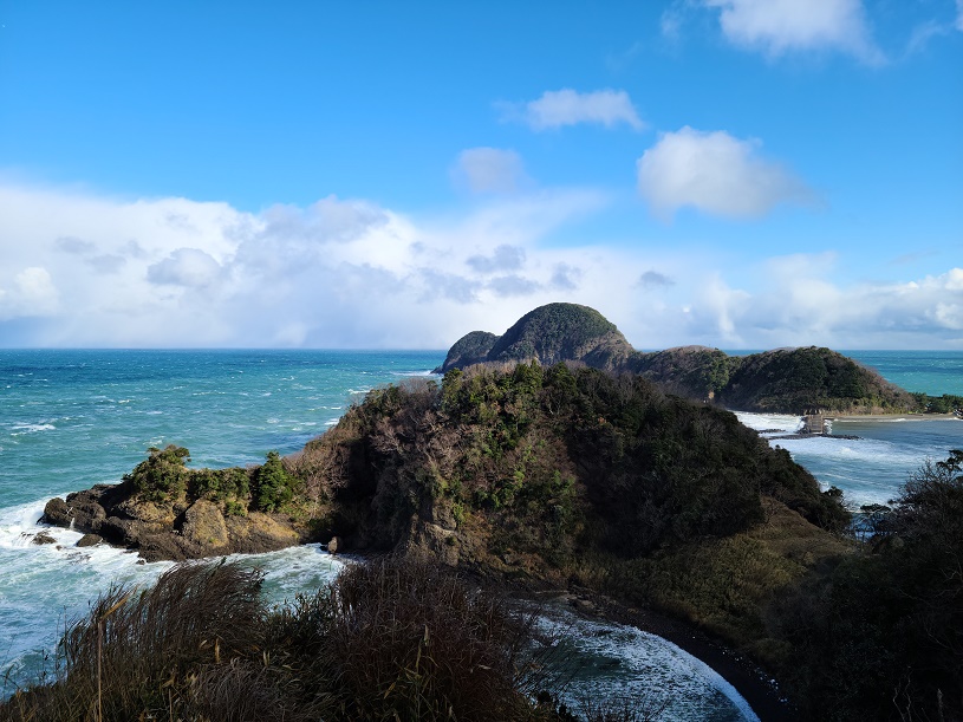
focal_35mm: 28
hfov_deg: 63.5
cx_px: 482
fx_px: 779
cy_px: 361
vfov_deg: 49.7
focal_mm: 5.9
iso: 25
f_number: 2
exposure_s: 1/842
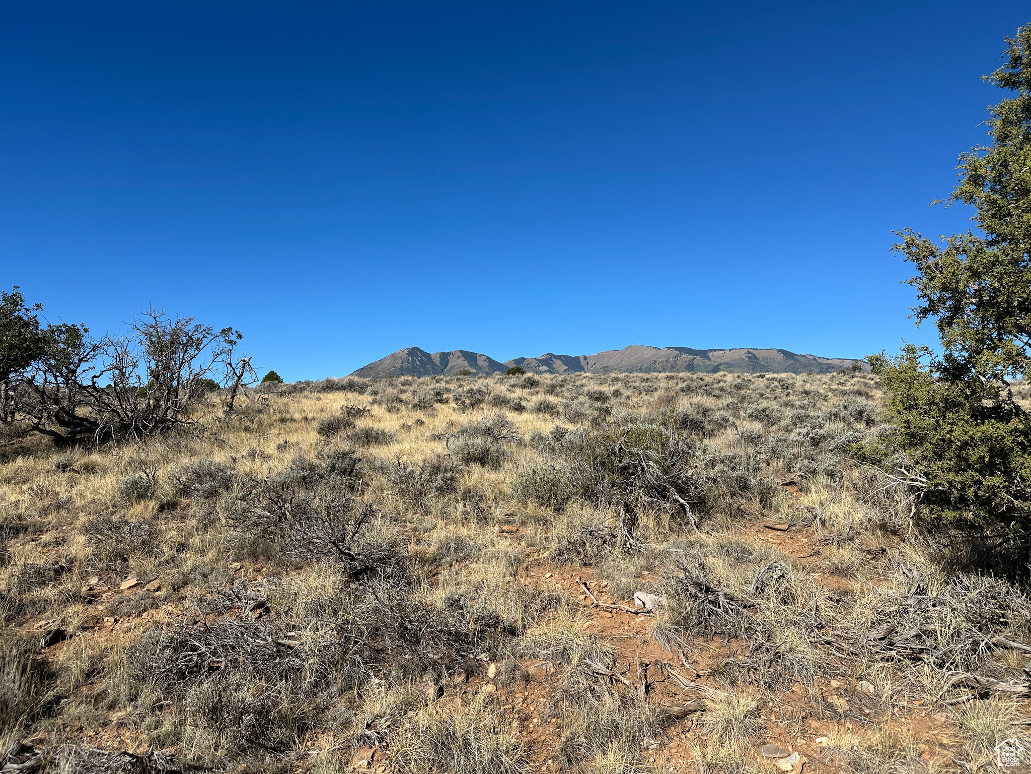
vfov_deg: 56.8
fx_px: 715
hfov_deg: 71.6
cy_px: 387
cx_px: 516
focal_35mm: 24
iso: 80
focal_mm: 6.86
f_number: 1.78
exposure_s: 1/5263
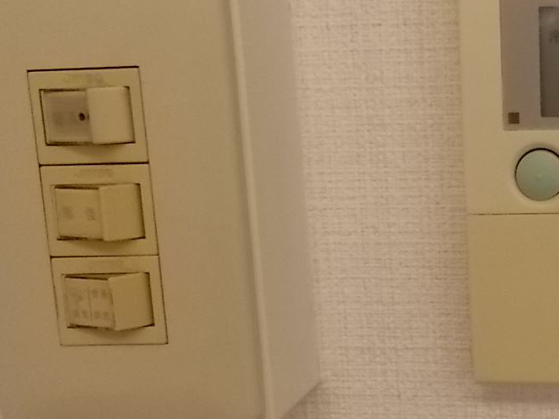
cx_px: 578
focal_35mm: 63
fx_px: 1017
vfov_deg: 23.3
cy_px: 242
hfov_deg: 28.5
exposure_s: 1/250
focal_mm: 4.6
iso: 400
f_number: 3.2
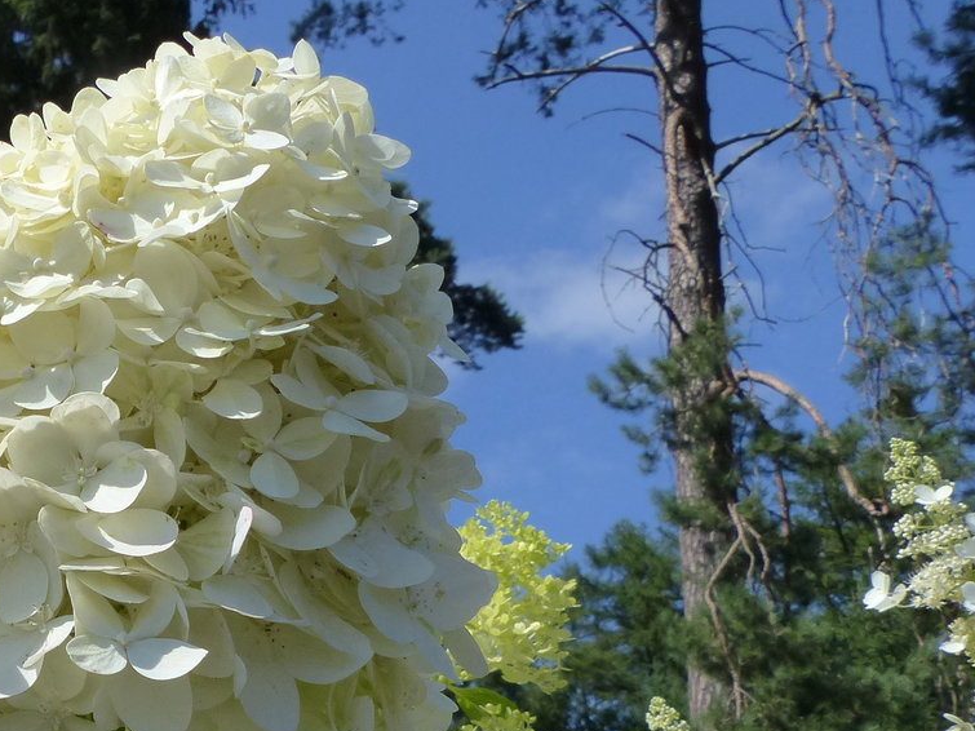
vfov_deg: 26.8
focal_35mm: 53
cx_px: 26
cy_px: 625
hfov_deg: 33.4
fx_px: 1493
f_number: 4
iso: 160
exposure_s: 1/1300
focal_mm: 4.5
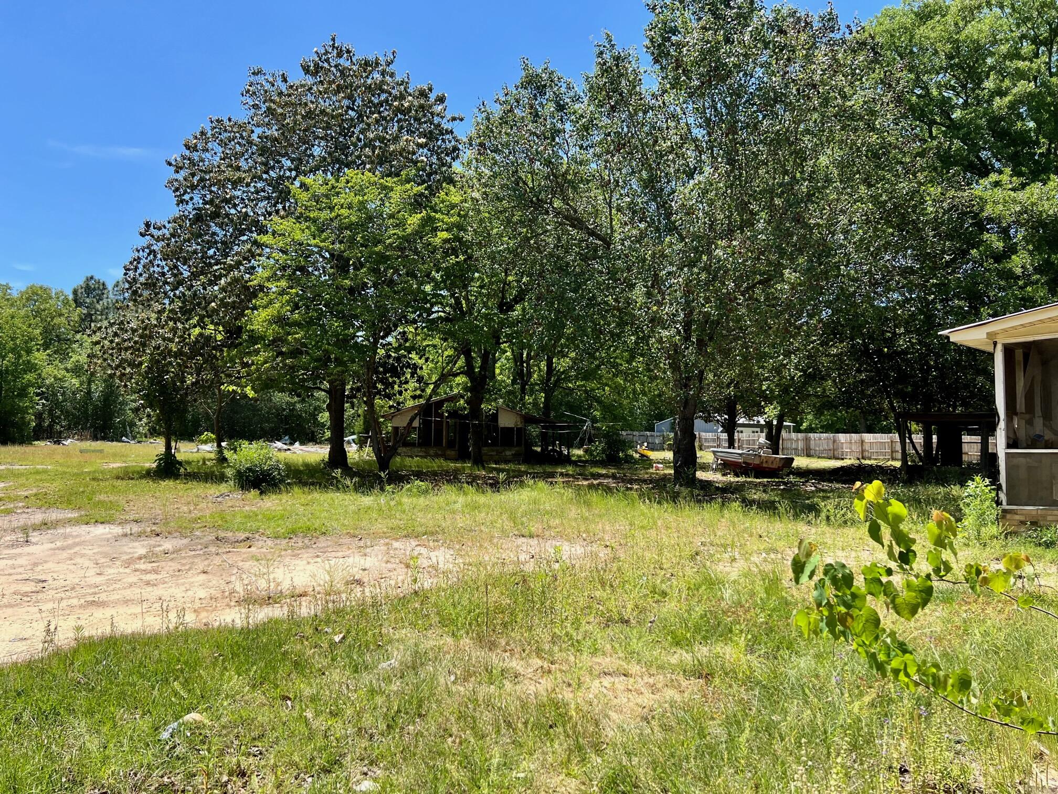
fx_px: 795
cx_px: 529
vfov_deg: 53.1
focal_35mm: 26
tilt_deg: +4.0
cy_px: 397
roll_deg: +0.2
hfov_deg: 67.3
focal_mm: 5.7
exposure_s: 1/1838
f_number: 1.5
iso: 50
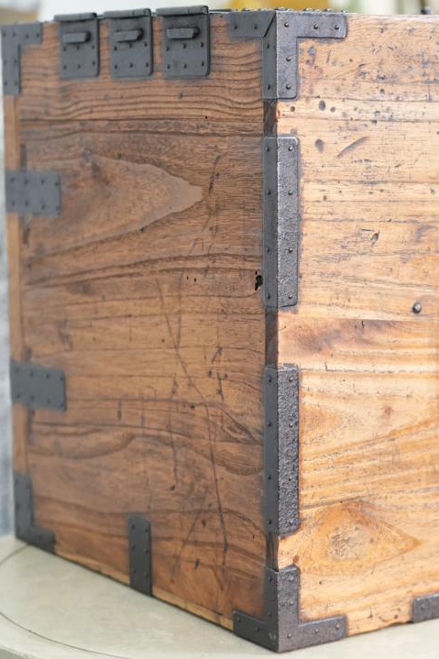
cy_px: 330
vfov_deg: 22.1
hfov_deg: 14.8
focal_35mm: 92
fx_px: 1684
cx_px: 346
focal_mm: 61
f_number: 4
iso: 2000
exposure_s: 1/80
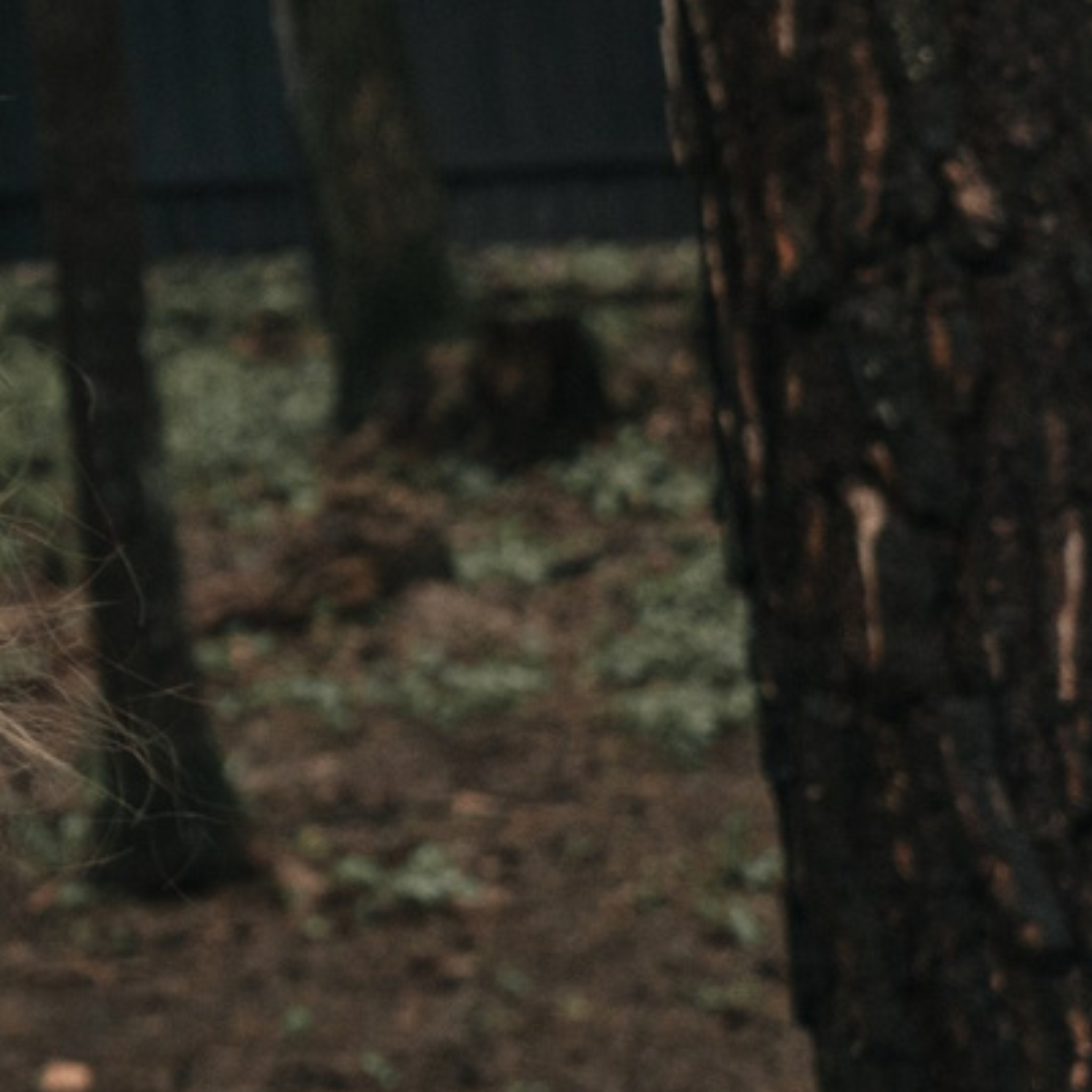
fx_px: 6995
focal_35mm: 196
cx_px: -2023
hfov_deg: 7.9
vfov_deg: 8.7
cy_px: -464
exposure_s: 1/250
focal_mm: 35
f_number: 3.5
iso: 400
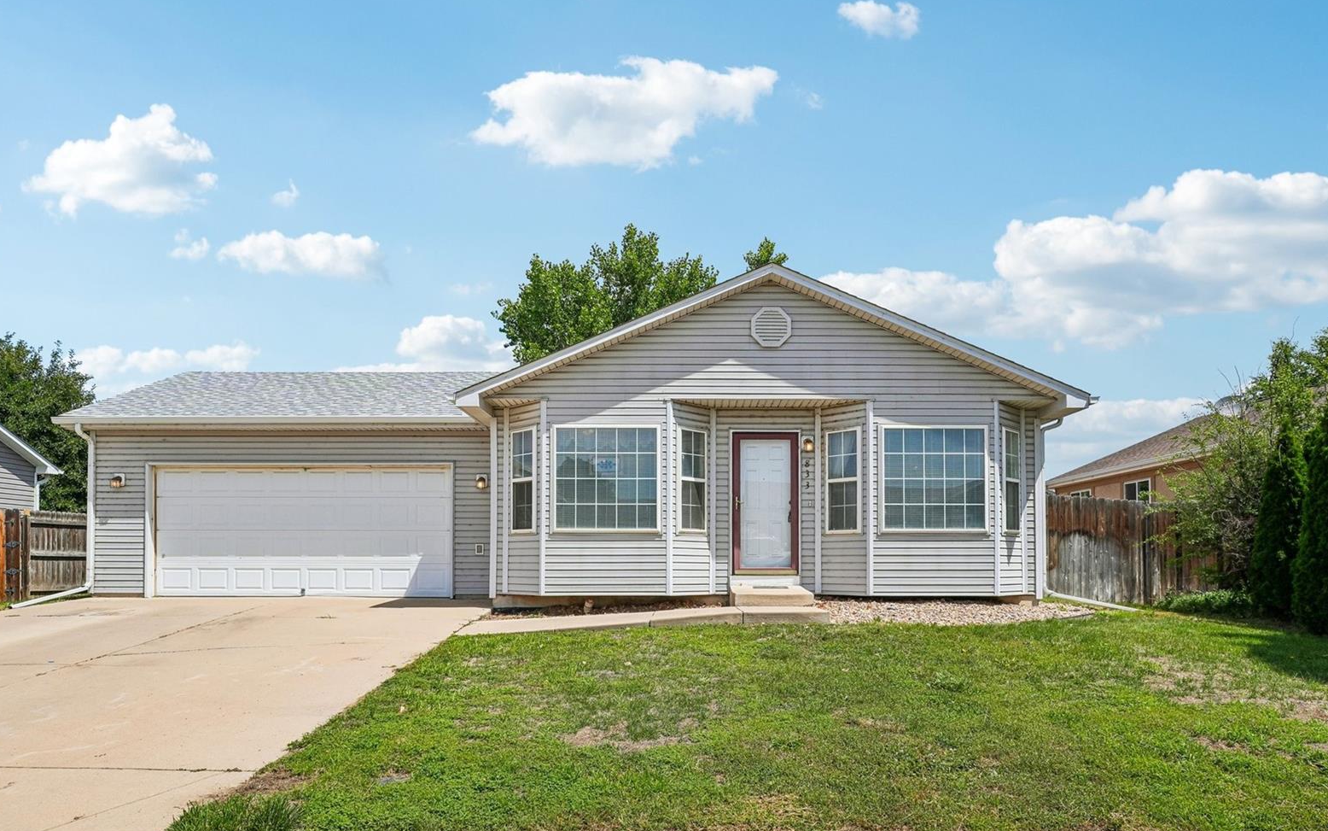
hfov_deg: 79.6
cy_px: 408
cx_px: 672
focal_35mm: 22
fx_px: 796
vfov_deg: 55.1
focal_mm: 14
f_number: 8
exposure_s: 1/750
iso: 100
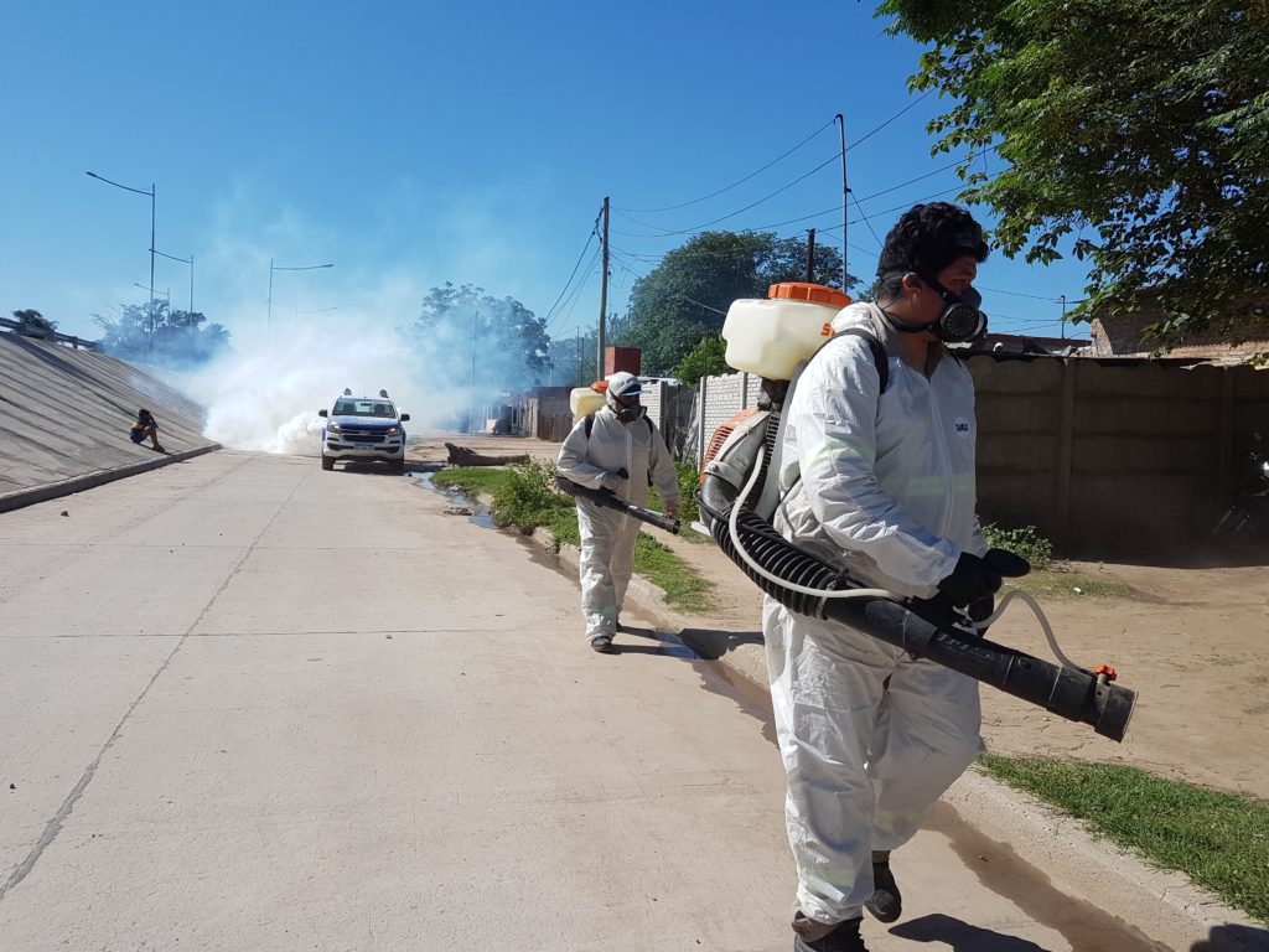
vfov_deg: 53.1
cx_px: 634
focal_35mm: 26
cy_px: 476
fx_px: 953
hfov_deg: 67.3
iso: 40
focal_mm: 4.2
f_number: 1.7
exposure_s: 1/3096
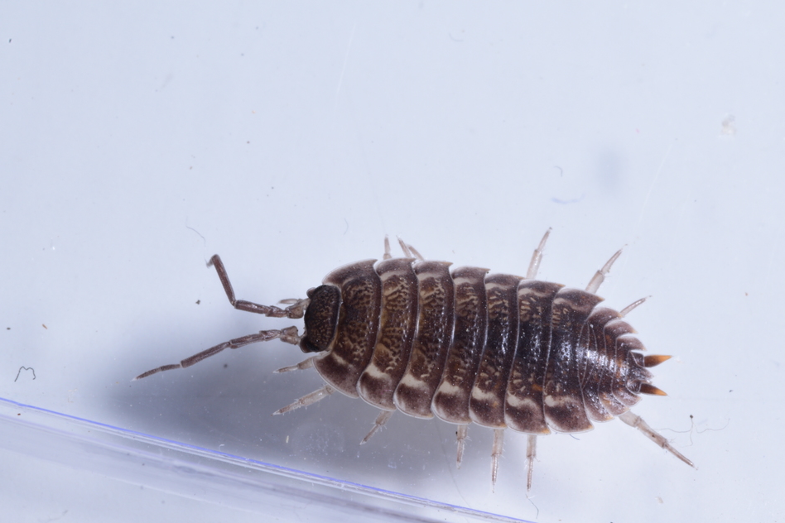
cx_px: 392
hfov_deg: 12.9
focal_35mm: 160
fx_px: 3478
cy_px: 264
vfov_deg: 8.6
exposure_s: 1/200
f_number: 45
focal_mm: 105
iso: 100
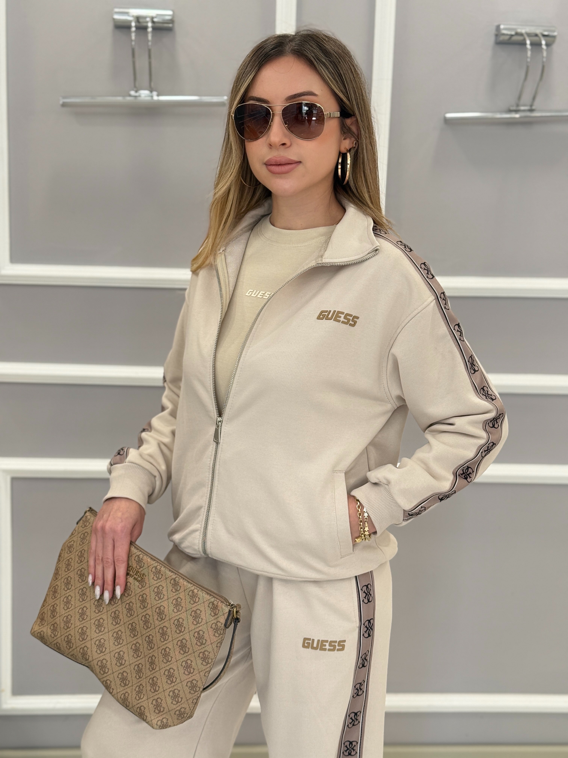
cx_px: 284
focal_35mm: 48
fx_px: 1050
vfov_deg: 39.7
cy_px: 379
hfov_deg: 30.3
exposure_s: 1/120
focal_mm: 6.76
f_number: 1.78
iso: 100
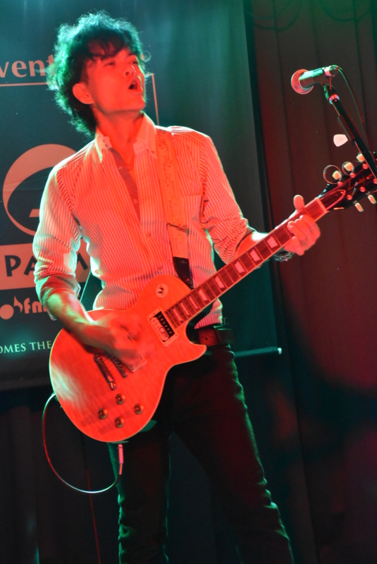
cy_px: 282
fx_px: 2022
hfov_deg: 10.7
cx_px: 188
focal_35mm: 129
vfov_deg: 15.9
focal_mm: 86
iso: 5000
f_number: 5.6
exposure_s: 1/60
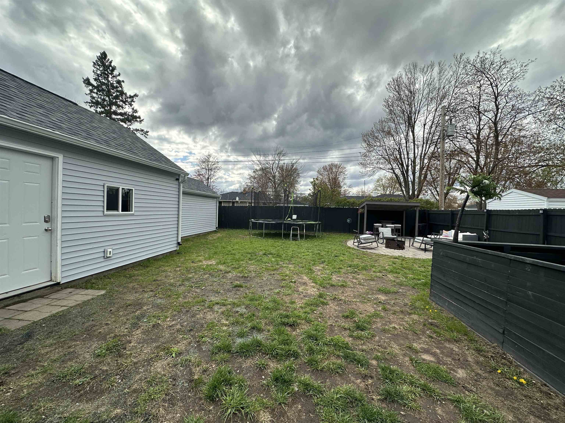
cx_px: 282
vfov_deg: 85.7
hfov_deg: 102.1
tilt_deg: +1.1
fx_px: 229
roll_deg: -2.2
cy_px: 212
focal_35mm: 14
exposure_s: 1/1233
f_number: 2.2
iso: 50
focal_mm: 2.22
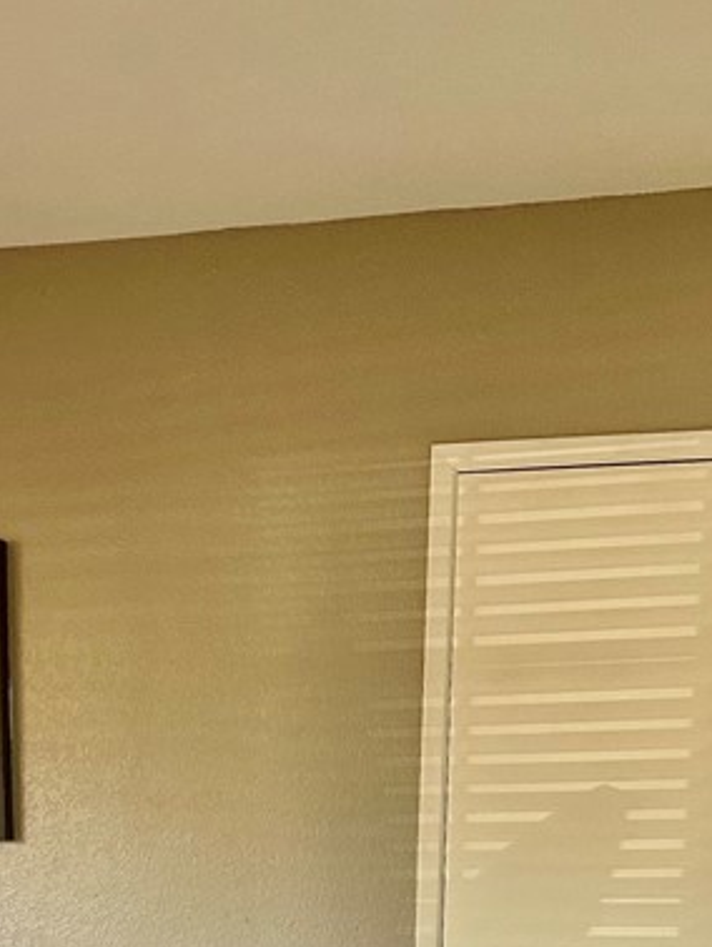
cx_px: 238
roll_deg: +0.6
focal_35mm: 65
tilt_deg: -8.4
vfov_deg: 26.3
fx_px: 1781
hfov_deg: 22.5
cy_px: 1157
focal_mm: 6.86
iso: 250
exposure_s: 1/60
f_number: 1.78
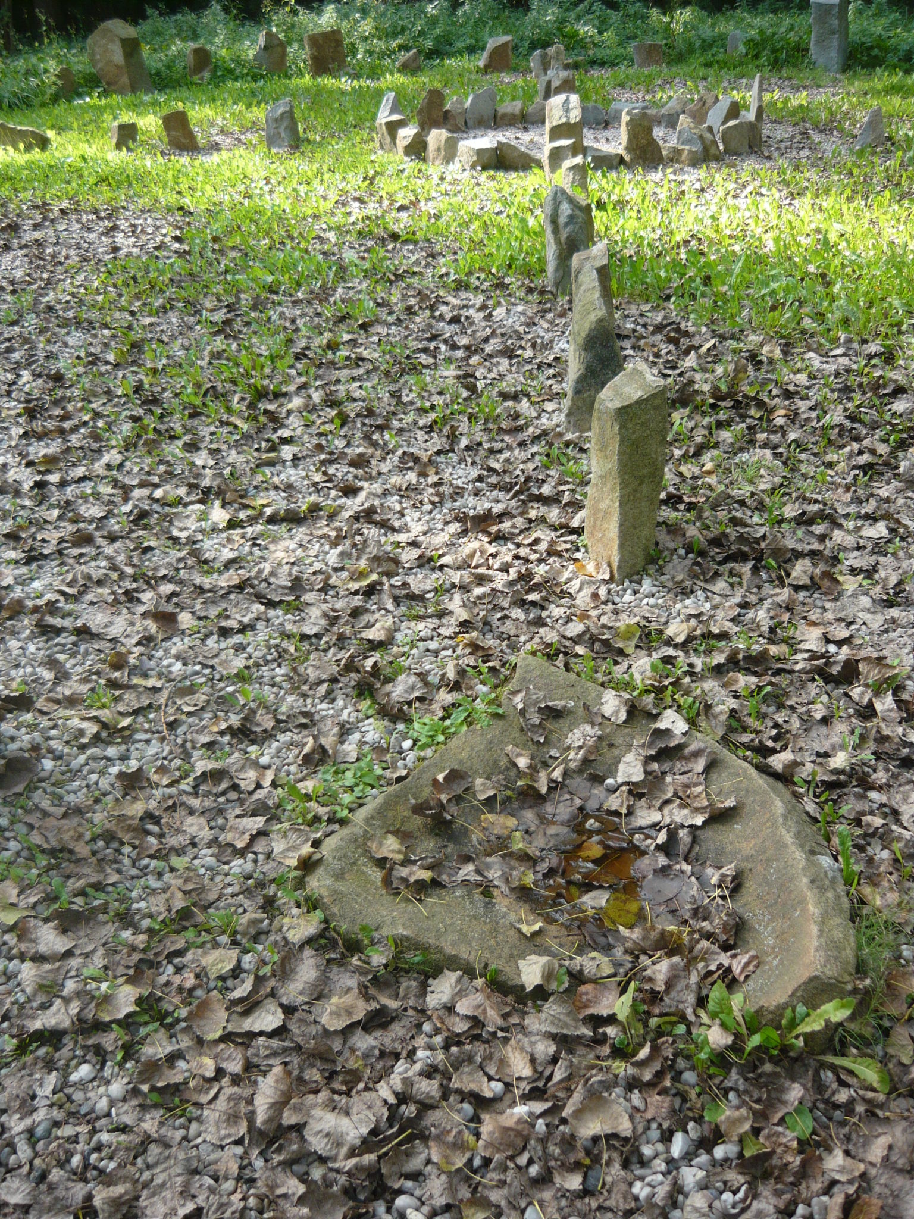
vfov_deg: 55.4
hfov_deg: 42.9
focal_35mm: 33
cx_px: 457
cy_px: 610
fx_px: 1162
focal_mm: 5.5
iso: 100
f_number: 2.8
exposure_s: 1/125
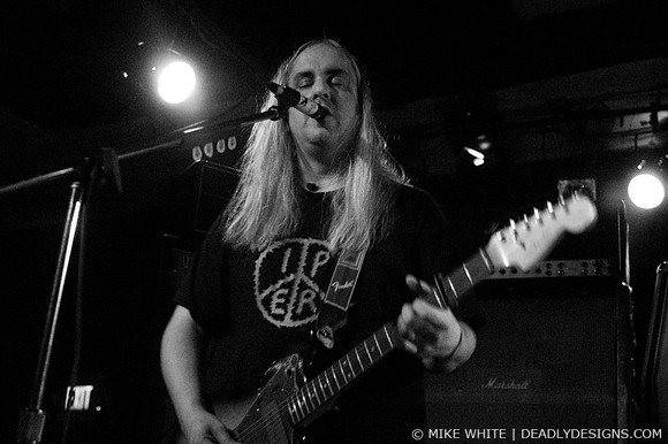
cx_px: 334
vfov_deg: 25.7
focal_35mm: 52
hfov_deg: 37.9
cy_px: 222
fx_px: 974
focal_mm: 35
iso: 1600
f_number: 2.8
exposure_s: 1/30
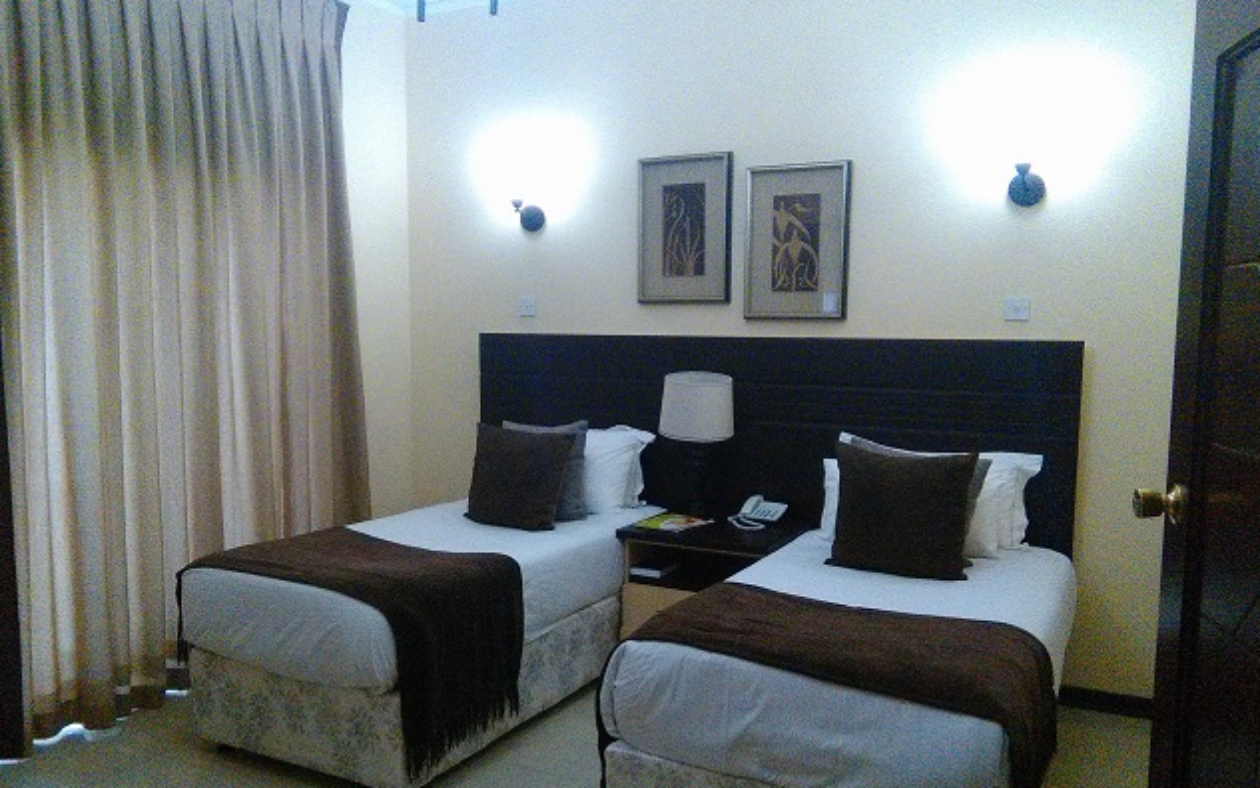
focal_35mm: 29
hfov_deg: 64.6
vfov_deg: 43.1
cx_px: 630
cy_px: 425
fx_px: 996
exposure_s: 1/33.4
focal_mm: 2.92
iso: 1284
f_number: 2.4
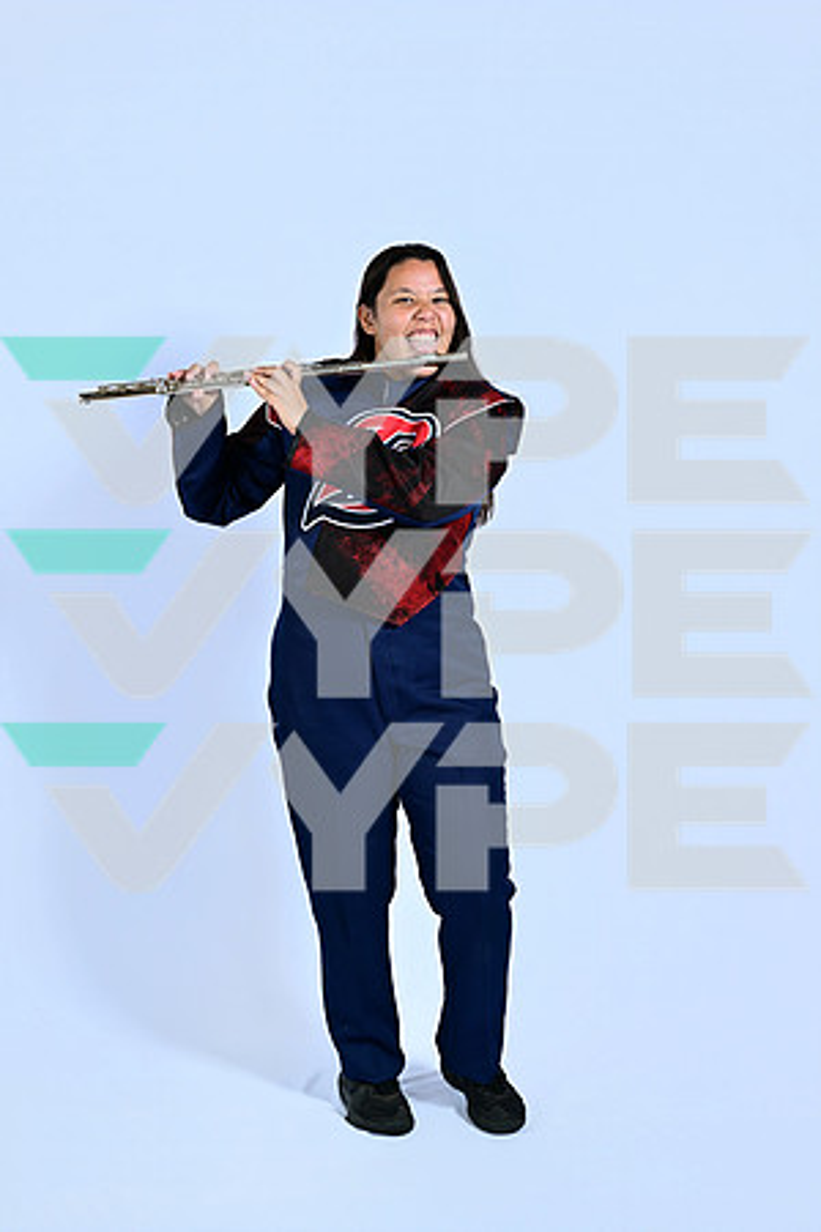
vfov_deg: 33.4
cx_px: 410
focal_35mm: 60
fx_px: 2052
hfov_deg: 22.6
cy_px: 616
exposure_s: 1/200
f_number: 6.3
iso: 400
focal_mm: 60
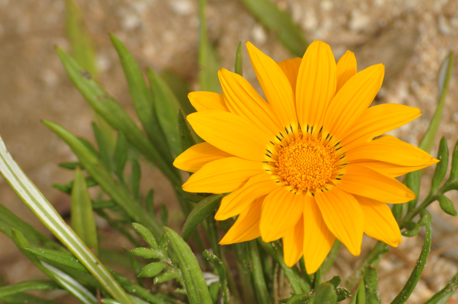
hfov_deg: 6.9
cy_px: 152
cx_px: 229
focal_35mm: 300
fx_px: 3812
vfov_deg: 4.6
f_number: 11
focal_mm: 200
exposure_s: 1/100
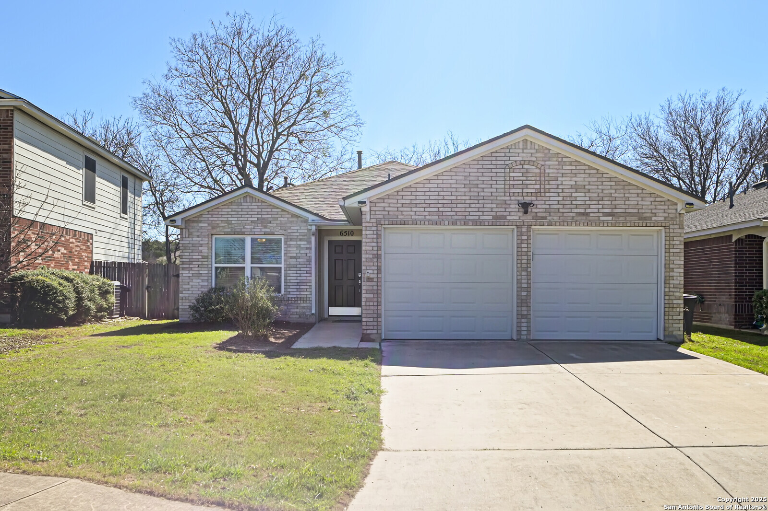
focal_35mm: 36
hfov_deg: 53.1
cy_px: 256
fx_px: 768
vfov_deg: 36.9
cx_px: 384
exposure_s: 1/200
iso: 160
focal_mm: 24
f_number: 14
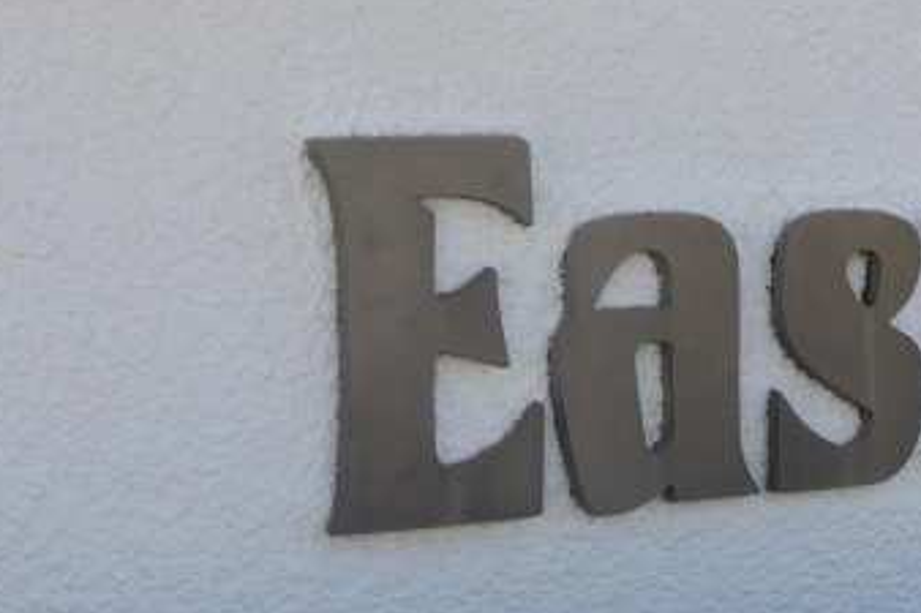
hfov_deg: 18.7
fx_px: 2710
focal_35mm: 106
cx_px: 940
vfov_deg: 12.9
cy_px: 234
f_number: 3.4
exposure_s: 1/400
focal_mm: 7.7
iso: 100
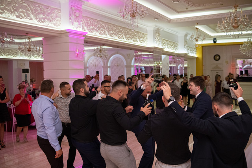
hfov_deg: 54.4
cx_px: 126
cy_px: 84
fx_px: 245
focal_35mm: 35
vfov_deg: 37.9
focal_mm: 23
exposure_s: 1/125
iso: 1600
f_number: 2.2
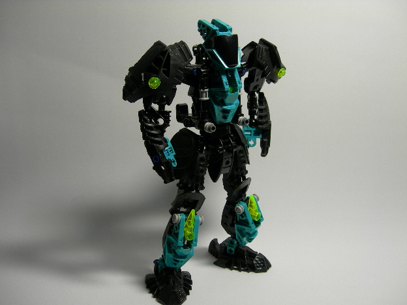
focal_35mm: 39
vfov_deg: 36.8
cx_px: 205
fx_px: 459
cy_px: 156
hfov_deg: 47.9
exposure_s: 1/18.4
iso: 50
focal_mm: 7.8
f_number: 2.8
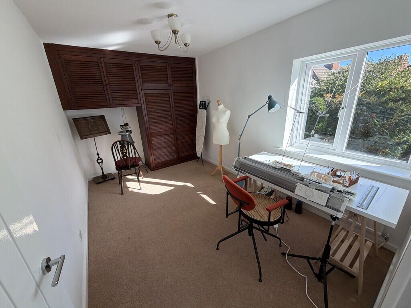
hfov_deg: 102.1
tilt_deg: -18.5
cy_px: 154
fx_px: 166
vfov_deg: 85.7
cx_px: 206
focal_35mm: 14
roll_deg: +2.4
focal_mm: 2.22
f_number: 2.2
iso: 50
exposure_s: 1/158
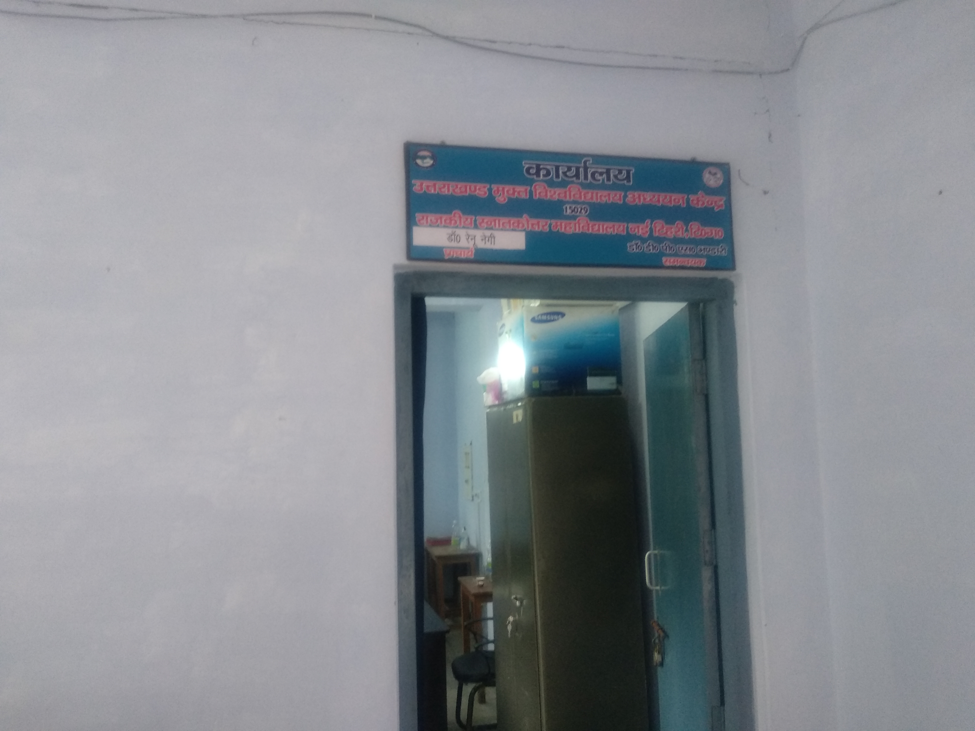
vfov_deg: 53.1
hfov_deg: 67.3
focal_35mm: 26
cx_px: 488
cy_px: 366
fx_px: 732
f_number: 2.2
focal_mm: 3.81
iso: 500
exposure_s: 1/25
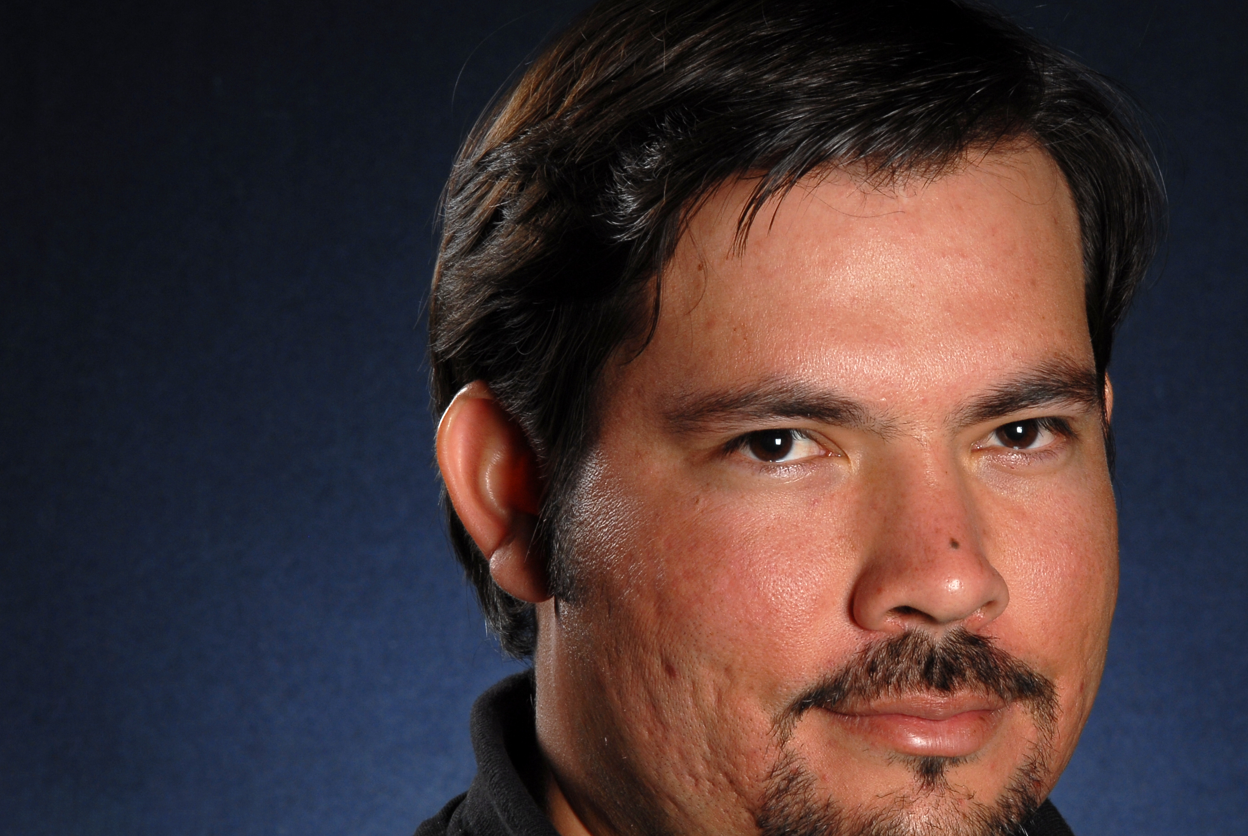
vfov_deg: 4.8
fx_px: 9882
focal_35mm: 285
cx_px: 845
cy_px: 504
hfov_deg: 7.2
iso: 160
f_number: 11
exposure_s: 1/125
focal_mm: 135
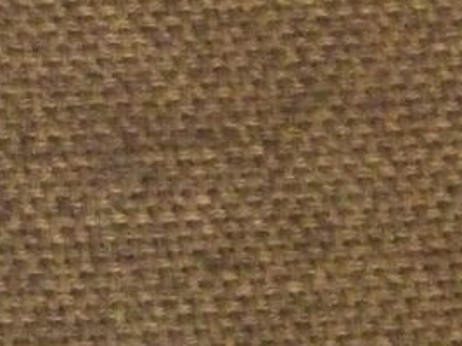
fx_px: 3042
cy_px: -261
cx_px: -190
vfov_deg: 6.4
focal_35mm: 228
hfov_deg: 8.5
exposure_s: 1/8
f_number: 2.8
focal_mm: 7.9
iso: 800
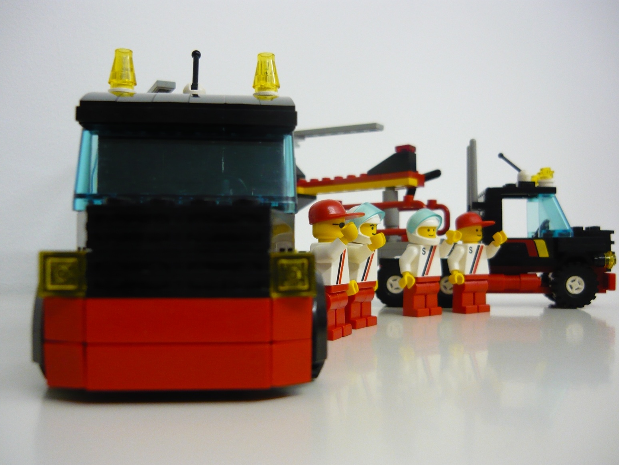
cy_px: 239
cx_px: 313
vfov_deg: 41.8
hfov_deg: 54.0
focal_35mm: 34
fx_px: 608
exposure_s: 1/30
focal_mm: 5.5
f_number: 2.8
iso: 250
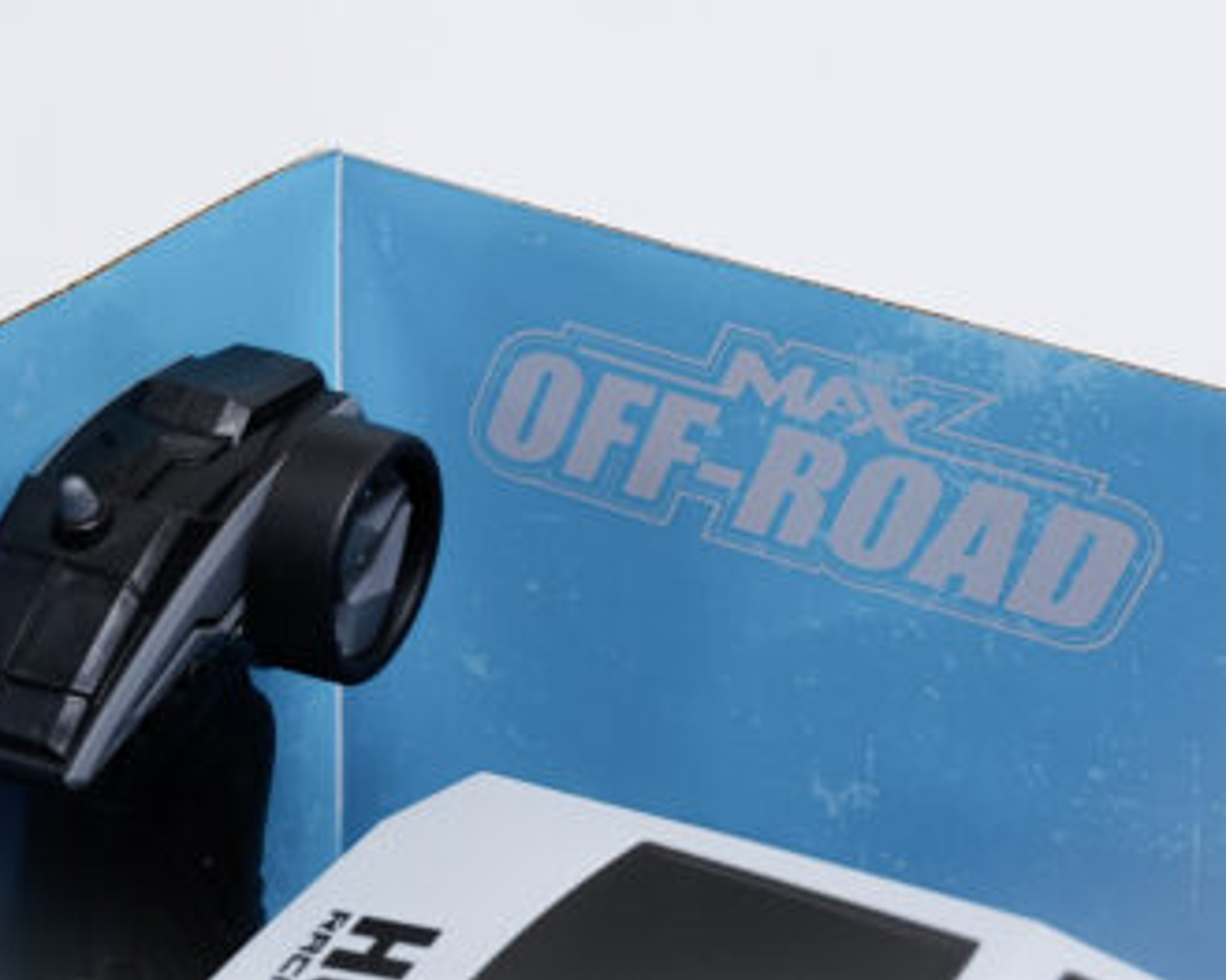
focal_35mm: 96
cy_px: 486
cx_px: 522
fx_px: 3482
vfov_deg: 16.0
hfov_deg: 20.0
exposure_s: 1/125
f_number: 10
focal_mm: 56
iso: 3200
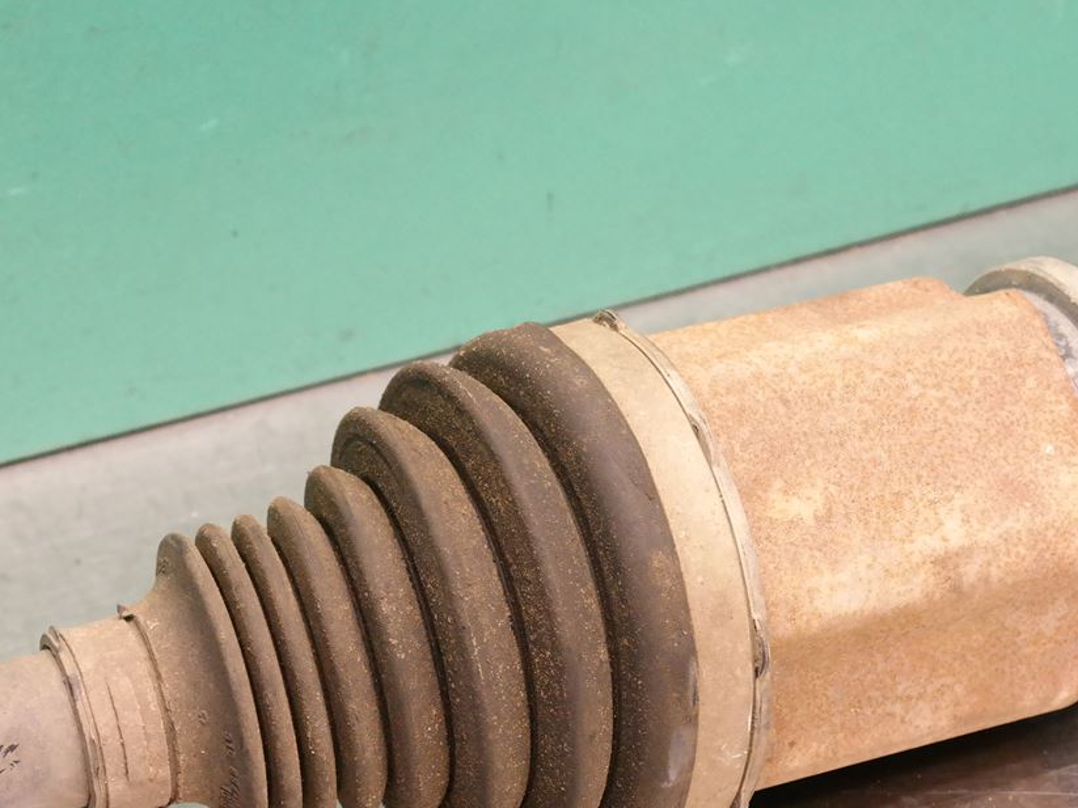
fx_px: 4017
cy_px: 458
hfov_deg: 15.3
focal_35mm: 129
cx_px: 702
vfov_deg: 11.5
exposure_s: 1/80
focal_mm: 45
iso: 1600
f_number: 8
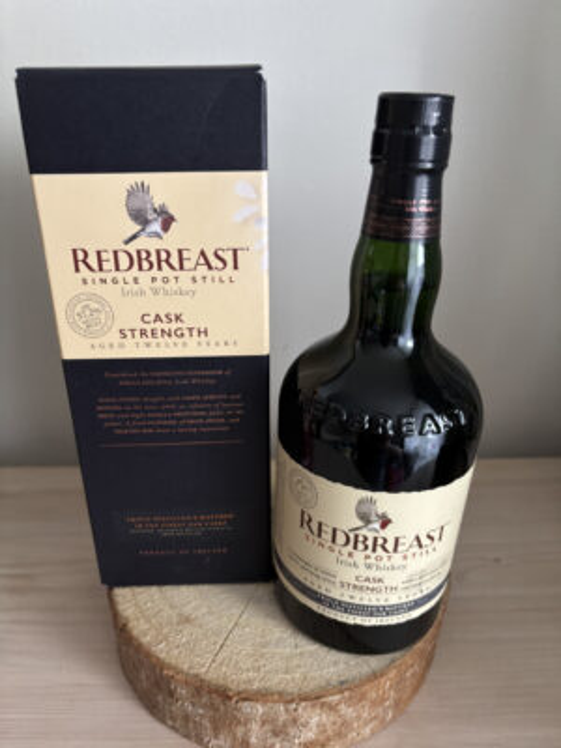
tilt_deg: -23.1
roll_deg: -1.8
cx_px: 280
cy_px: 374
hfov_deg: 53.1
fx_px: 562
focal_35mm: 26
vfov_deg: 67.3
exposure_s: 1/43
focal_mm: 5.96
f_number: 1.6
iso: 500
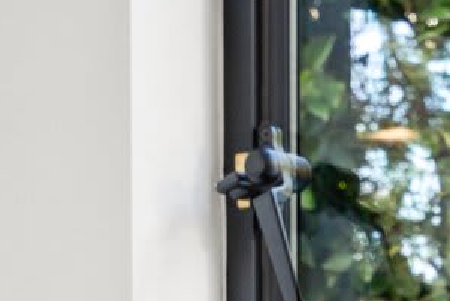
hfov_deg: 8.4
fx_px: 2976
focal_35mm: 238
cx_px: 755
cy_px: 914
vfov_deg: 5.4
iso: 10000
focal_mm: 35
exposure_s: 1/40
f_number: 8
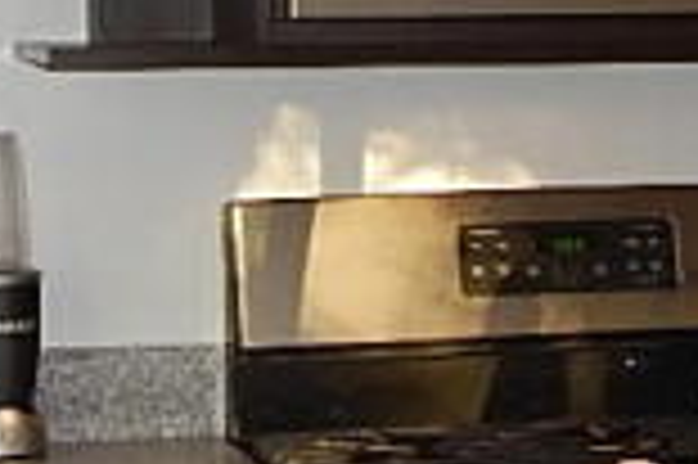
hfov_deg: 13.0
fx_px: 3060
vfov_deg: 8.6
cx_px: 360
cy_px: -18
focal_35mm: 158
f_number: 3
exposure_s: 1/30
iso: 200
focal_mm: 4
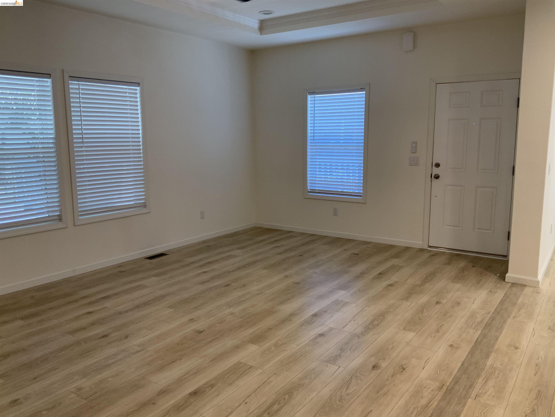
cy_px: 208
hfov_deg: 61.7
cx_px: 278
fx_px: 465
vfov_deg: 48.2
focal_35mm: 29
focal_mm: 3
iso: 50
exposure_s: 1/60
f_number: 1.8
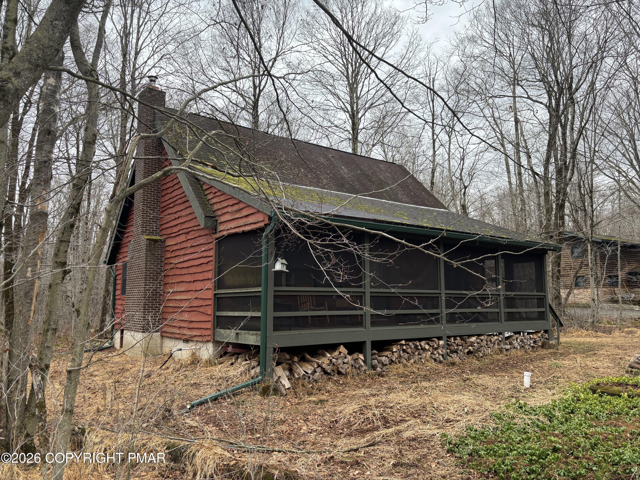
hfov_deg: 67.3
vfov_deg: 53.1
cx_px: 320
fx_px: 481
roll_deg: -0.5
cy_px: 240
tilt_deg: +6.9
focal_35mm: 26
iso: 40
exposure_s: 1/241
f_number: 1.6
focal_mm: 5.96
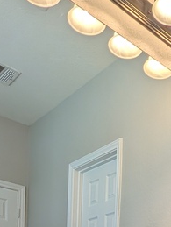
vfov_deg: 29.8
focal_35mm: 50
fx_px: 329
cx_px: 182
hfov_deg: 27.1
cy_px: 301
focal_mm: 2.02
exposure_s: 1/190
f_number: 1.7
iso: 49
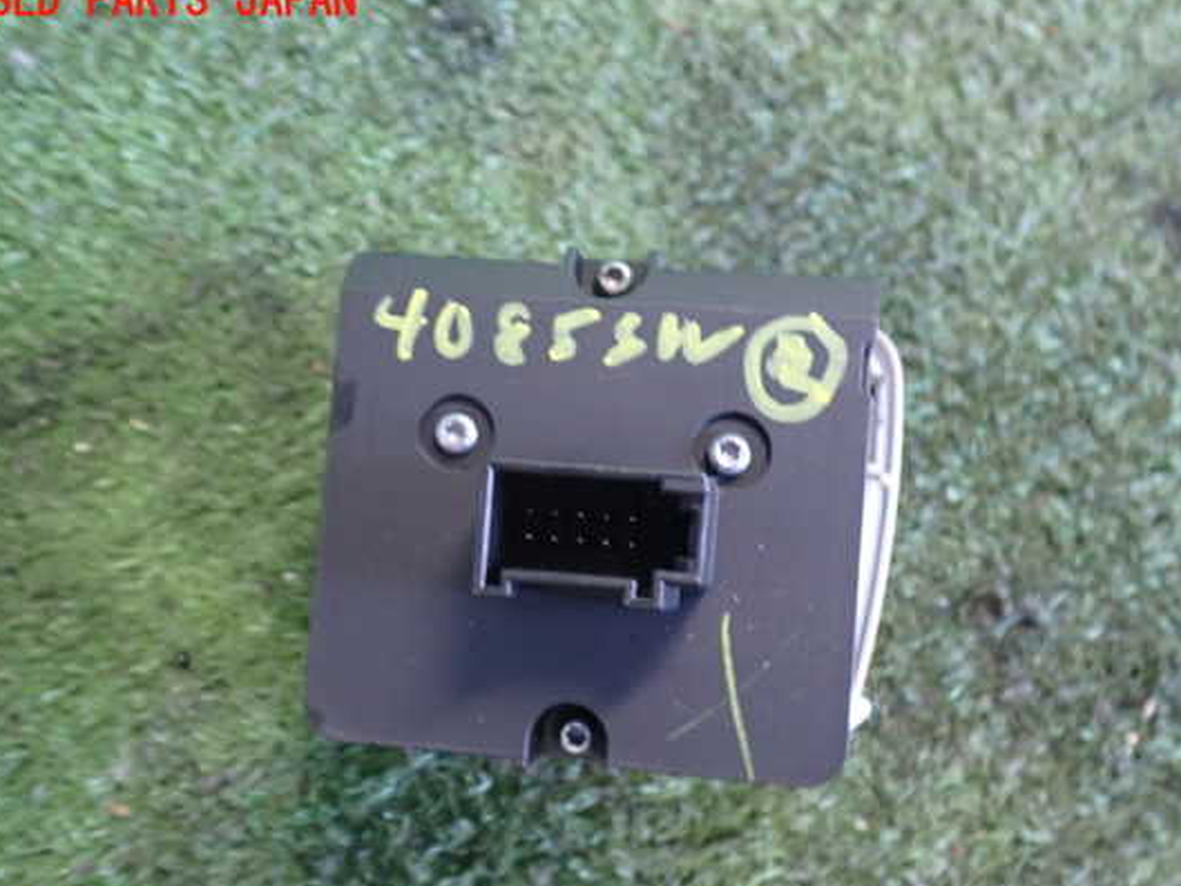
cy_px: 475
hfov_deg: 53.9
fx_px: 1160
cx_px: 621
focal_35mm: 34
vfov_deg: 41.8
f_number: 2.3
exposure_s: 1/30
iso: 800
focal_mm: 5.4
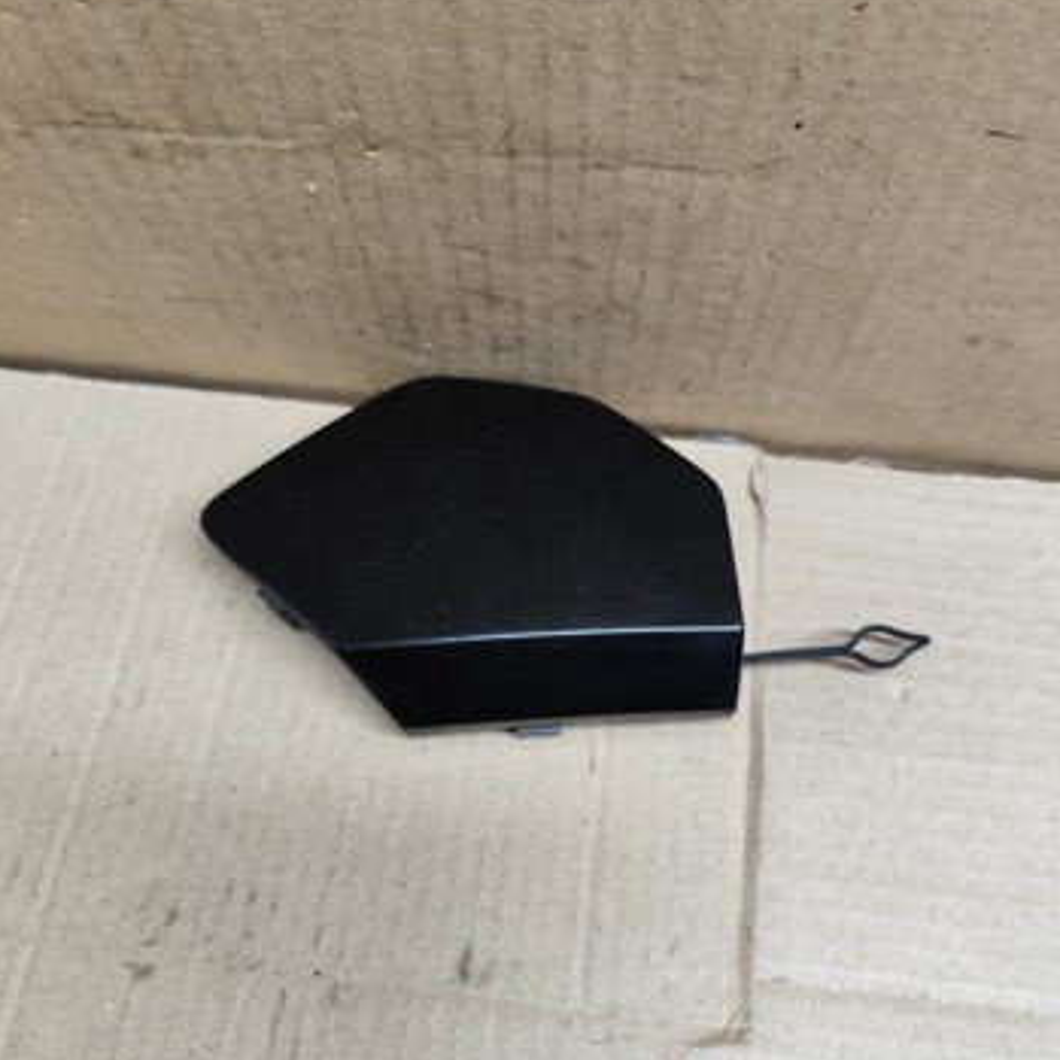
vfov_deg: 57.2
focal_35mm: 28
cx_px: 541
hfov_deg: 57.3
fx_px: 970
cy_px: 586
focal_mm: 6.19
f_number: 1.65
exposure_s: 1/100
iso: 400
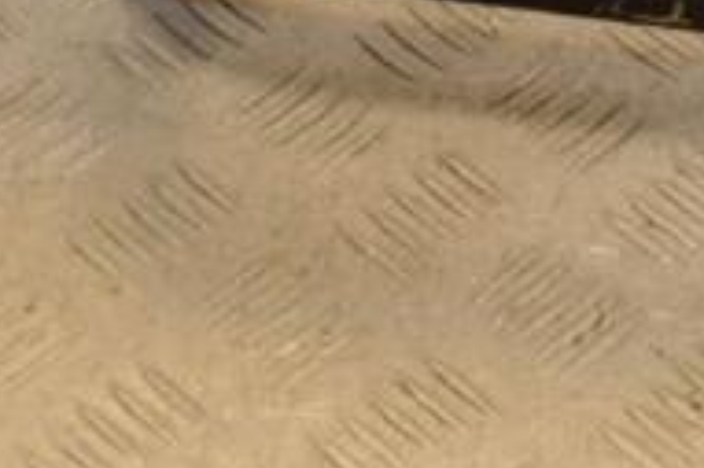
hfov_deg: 13.2
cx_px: 899
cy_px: -199
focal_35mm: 151
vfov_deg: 8.9
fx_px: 2950
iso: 800
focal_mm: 32
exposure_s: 1/200
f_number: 8
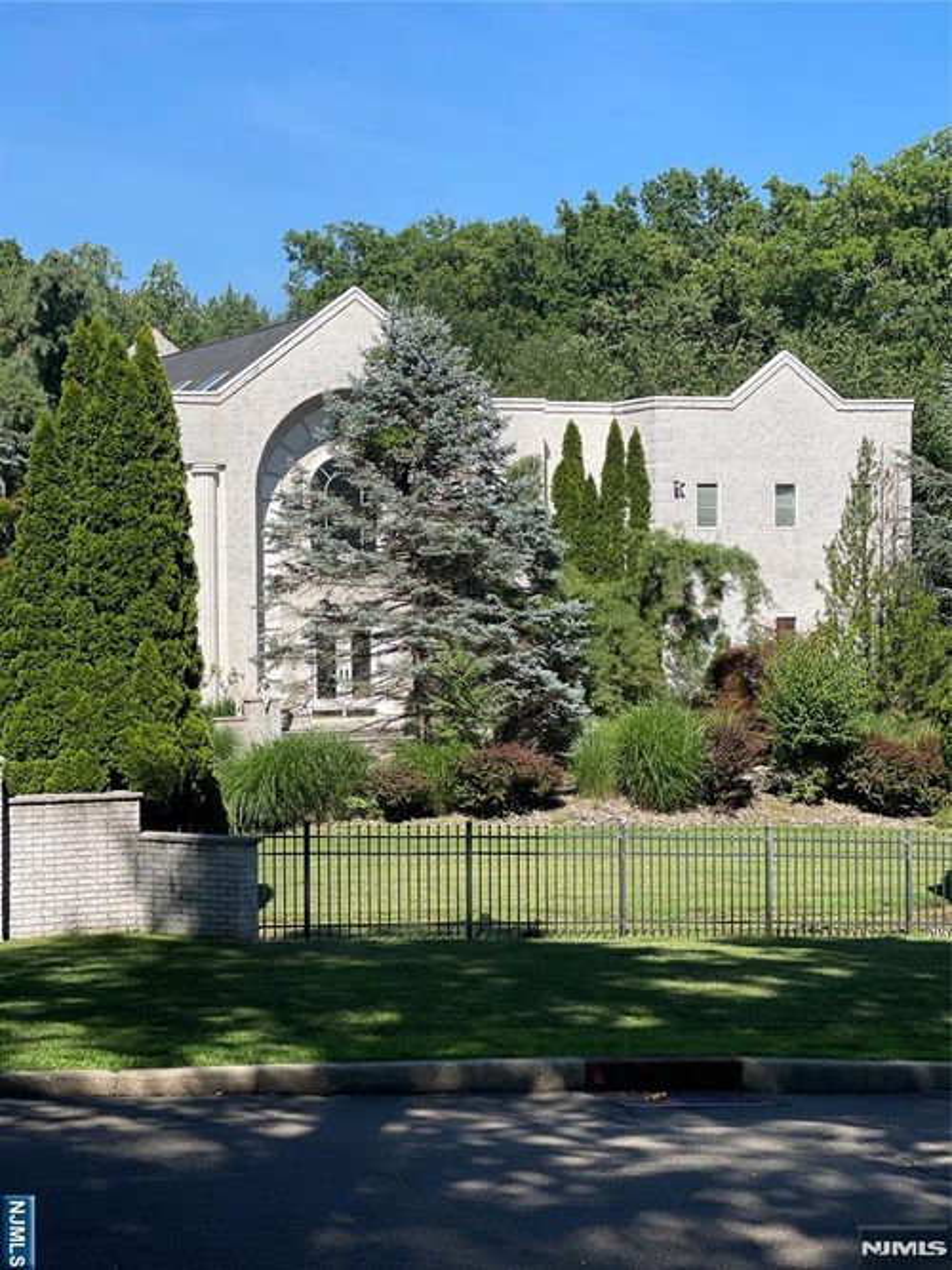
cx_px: 476
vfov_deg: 30.3
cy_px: 635
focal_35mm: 64
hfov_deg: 22.9
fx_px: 2348
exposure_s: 1/1410
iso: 32
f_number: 2.2
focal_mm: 7.5
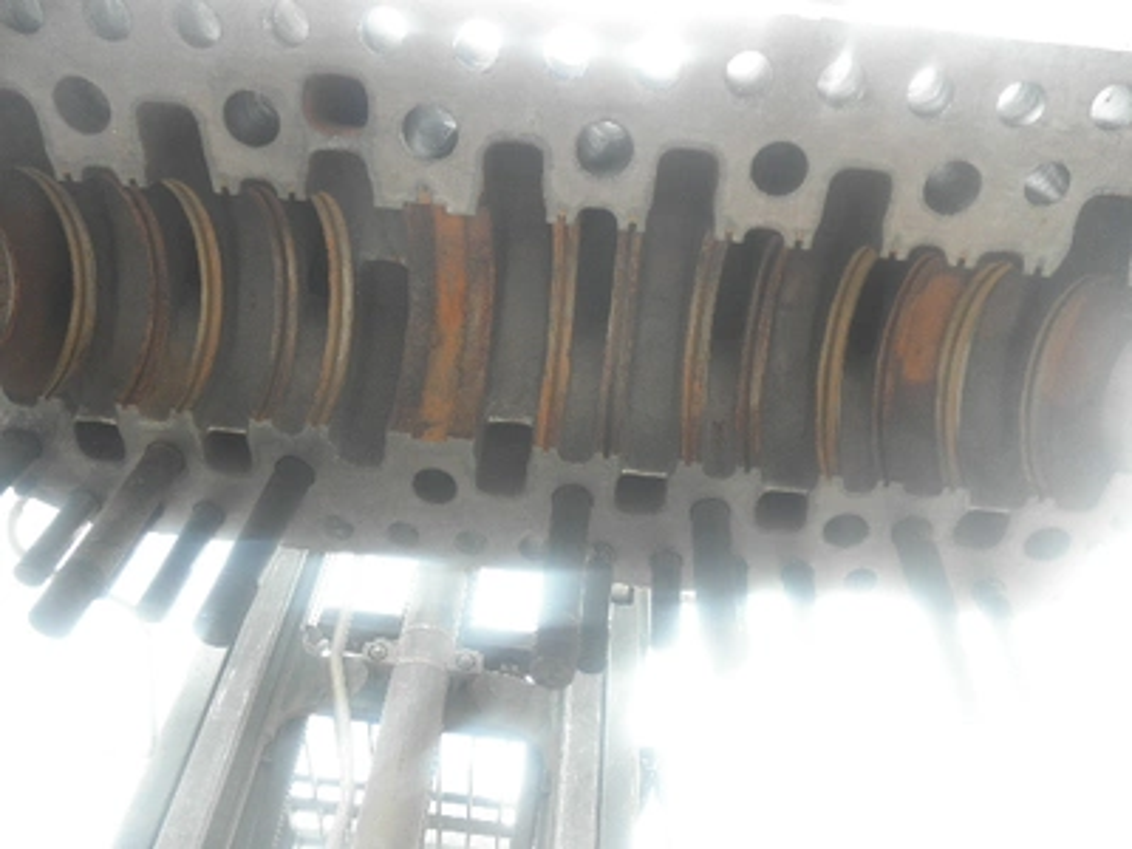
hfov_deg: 63.4
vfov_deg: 49.7
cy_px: 424
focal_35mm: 28
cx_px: 566
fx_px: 916
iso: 64
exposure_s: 1/125
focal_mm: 5
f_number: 3
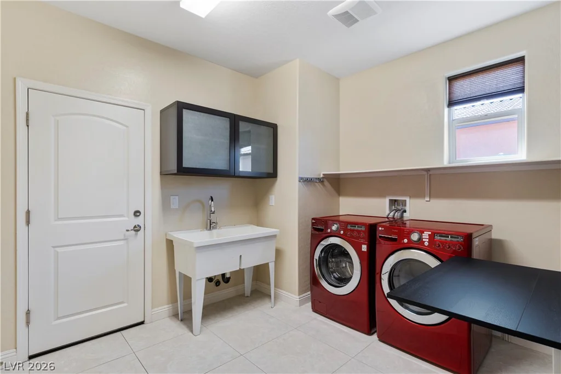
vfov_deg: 70.5
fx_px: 265
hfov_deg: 93.3
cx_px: 280
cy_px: 187
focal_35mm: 17
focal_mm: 17
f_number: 8
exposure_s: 1/5
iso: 500
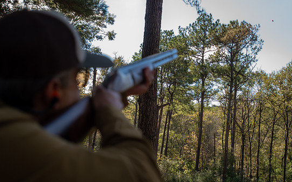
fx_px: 406
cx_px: 173
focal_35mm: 51
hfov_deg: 39.5
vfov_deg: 25.3
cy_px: 92
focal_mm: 32
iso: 80
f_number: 2.8
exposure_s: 1/250
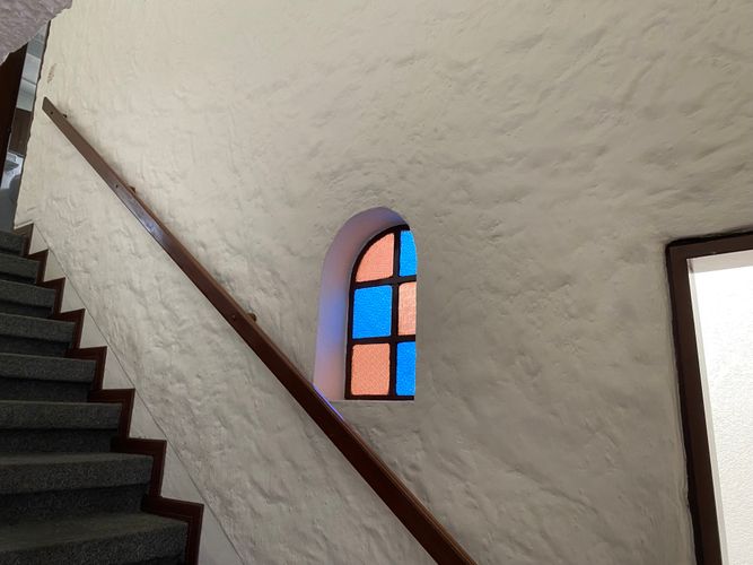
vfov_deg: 53.0
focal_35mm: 26
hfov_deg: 67.3
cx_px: 376
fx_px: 565
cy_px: 282
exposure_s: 1/61
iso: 125
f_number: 1.8
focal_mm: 4.25
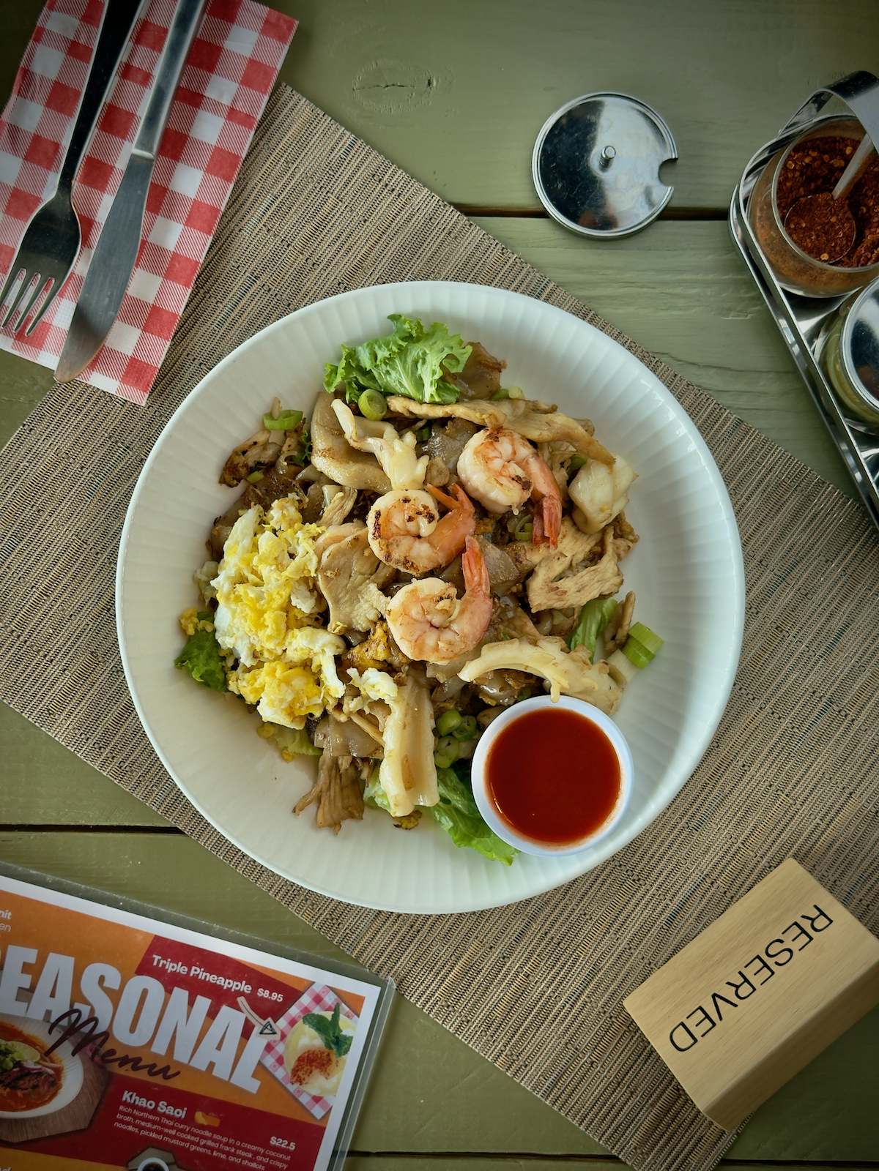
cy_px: 586
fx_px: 1625
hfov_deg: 30.3
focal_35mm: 48
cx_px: 440
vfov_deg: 39.7
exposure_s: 1/298
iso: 80
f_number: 1.78
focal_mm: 6.76
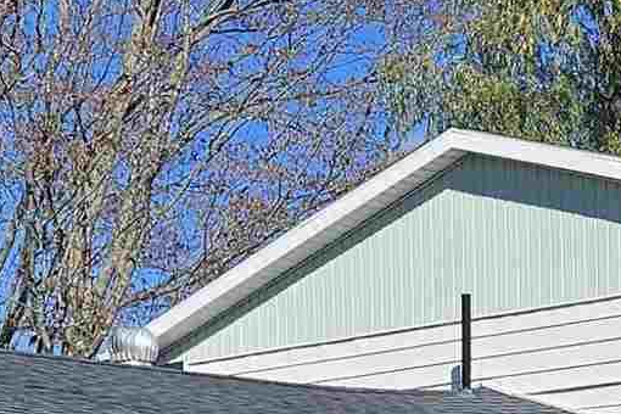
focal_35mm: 144
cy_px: 599
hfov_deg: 14.2
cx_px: 229
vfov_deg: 9.3
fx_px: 2484
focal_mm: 5.4
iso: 25
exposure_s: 1/3540
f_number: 1.8
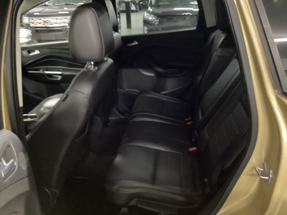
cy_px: 108
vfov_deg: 45.4
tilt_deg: -24.5
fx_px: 257
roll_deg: +2.3
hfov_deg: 58.4
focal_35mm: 31
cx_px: 144
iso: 800
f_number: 2.4
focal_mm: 3.3
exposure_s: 1/15
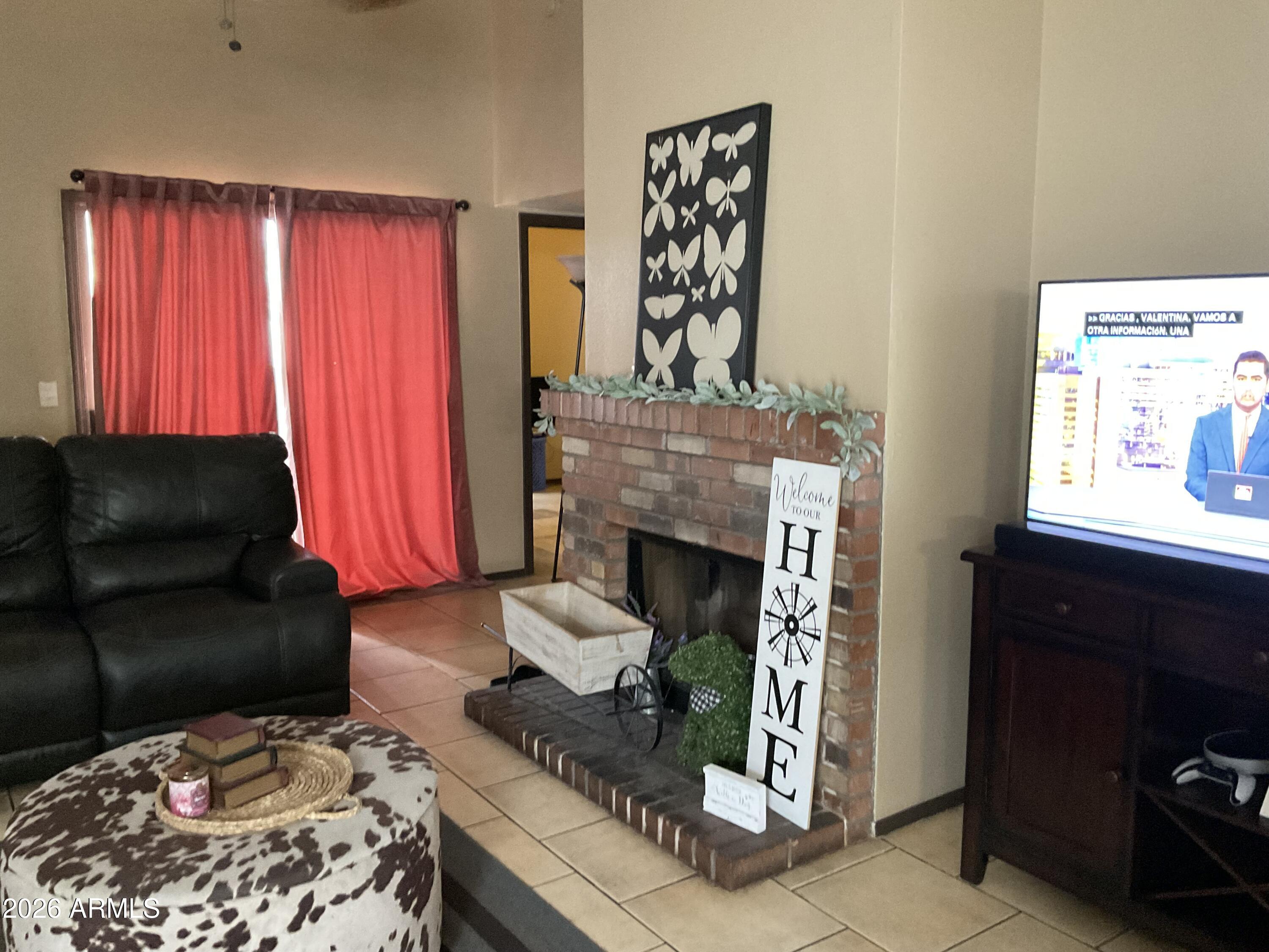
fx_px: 1063
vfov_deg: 48.2
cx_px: 634
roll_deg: -0.3
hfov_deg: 61.7
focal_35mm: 29
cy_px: 476
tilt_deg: -8.6
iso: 500
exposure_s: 1/30
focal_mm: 3
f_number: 1.8
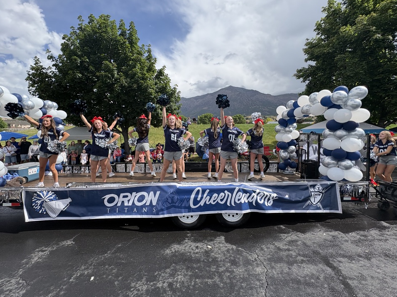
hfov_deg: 98.1
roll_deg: +0.3
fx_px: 172
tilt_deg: -0.1
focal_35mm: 15
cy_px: 142
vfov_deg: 81.7
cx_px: 190
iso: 64
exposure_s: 1/1346
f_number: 2.2
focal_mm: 2.22
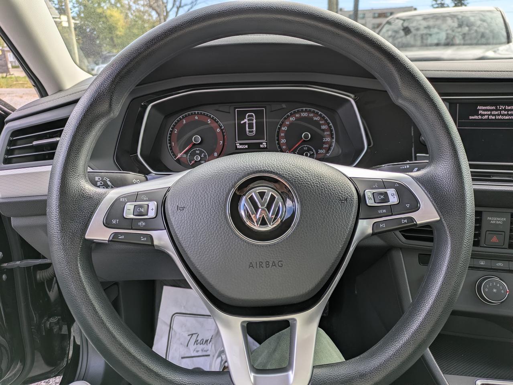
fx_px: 371
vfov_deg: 54.9
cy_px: 192
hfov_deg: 69.4
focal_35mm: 25
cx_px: 256
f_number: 1.89
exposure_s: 1/646
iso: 42
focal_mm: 5.43
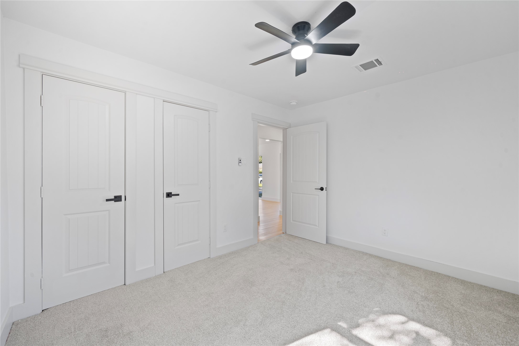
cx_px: 260
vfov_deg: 81.2
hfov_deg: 104.3
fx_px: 202
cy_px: 173
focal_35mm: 14
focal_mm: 14
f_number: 8
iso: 400
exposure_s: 1/6
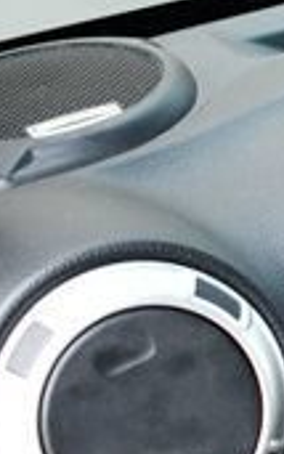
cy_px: 499
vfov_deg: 10.9
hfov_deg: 6.0
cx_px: 1062
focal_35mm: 189
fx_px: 2339
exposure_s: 1/160
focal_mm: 21
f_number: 3.8
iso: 800
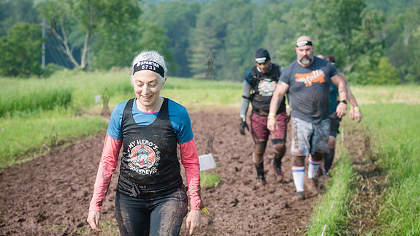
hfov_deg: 19.4
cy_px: 138
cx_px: 147
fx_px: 1225
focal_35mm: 110
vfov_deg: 11.0
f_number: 4.5
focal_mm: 80
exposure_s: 1/800
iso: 250
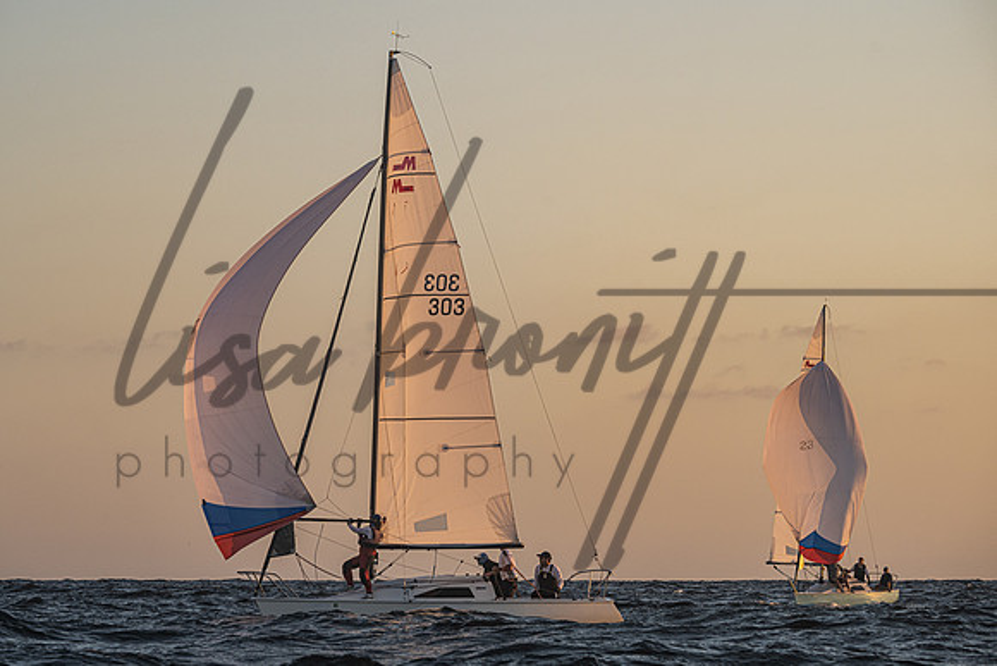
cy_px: 289
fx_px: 5716
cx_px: 475
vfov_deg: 6.7
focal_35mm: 206
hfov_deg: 10.0
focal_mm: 180
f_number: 7.1
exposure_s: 1/320
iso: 250
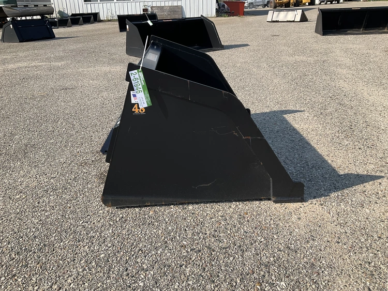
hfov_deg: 61.6
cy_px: 146
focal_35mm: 29
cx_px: 194
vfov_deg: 48.3
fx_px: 325
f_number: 1.8
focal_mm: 3
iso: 25
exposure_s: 1/1195
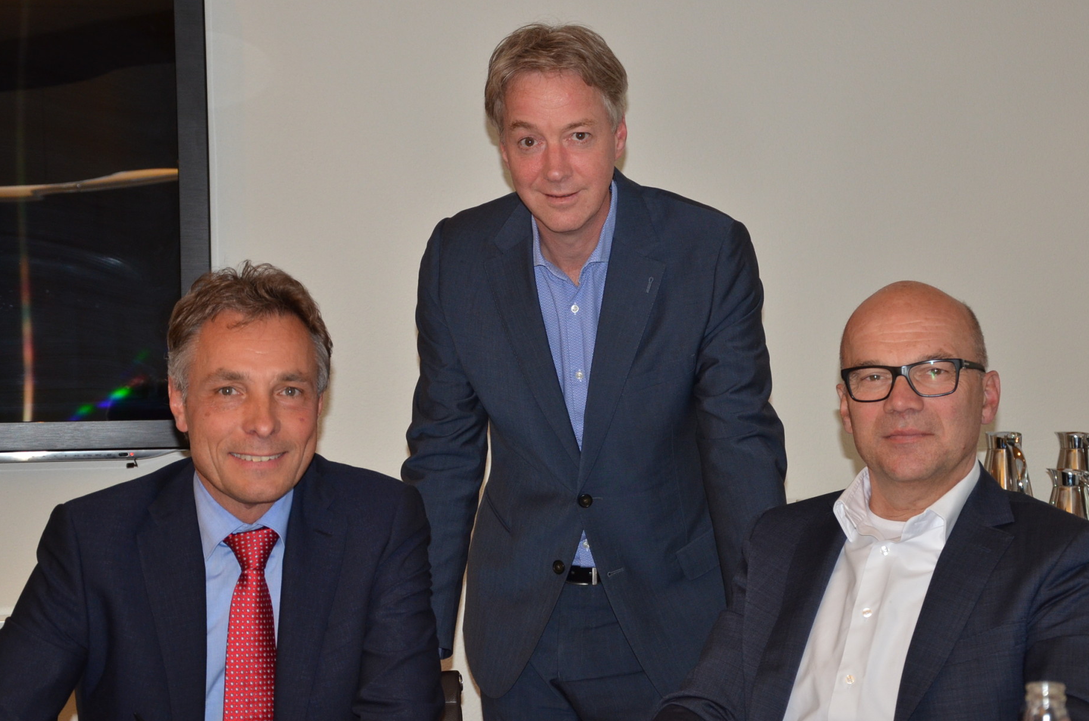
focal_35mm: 84
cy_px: 354
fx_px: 2535
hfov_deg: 24.2
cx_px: 588
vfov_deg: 16.2
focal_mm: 50
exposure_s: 1/60
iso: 800
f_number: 5
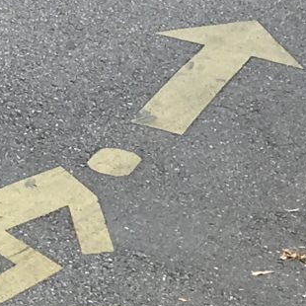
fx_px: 2120
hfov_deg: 8.1
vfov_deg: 7.8
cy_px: -377
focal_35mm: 212
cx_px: -123
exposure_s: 1/754
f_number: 2.2
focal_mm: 4.15
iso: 25
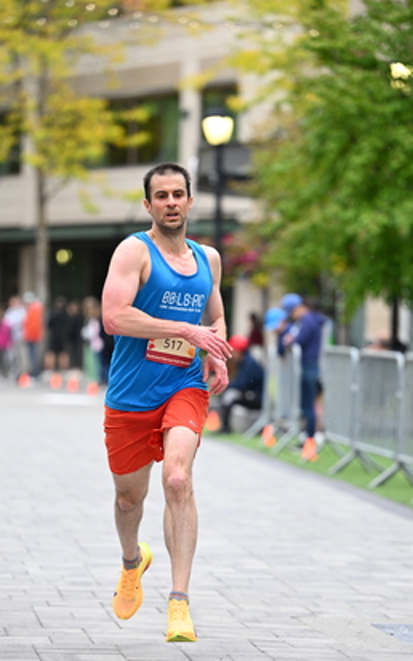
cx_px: 185
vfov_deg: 11.0
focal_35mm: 190
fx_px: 3423
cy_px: 391
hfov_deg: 6.9
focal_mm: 140
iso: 1600
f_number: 2.8
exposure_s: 1/1600
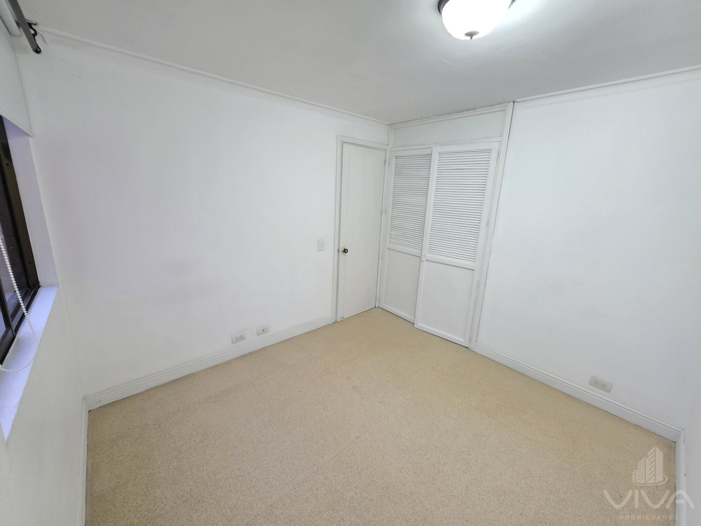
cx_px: 350
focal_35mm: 13
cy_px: 263
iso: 640
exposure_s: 1/60
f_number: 1.9
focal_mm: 2.2
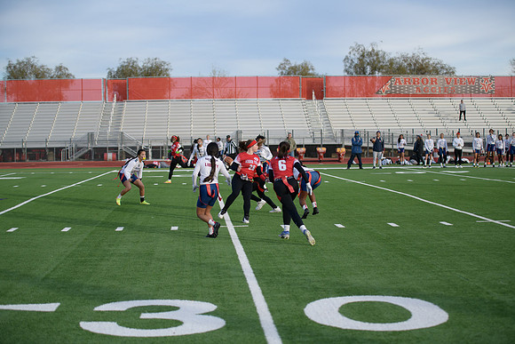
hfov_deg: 28.1
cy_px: 172
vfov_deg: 18.9
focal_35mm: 72
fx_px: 1030
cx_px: 258
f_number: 2.8
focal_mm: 72
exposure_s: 1/4000
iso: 640
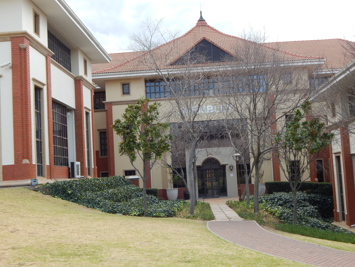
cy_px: 134
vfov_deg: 30.3
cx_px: 178
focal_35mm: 48
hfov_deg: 39.7
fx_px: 492
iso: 125
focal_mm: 8.6
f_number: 3.7
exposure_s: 1/250
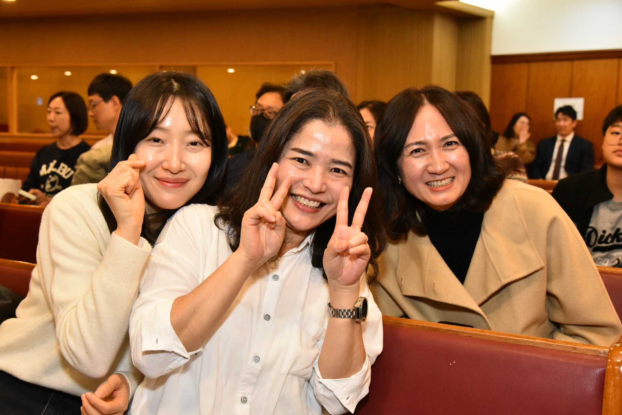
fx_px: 760
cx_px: 311
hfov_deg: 44.5
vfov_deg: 30.5
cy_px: 208
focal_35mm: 44
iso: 3200
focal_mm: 44
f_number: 5.6
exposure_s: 1/160
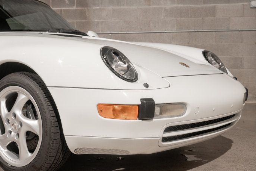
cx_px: 83
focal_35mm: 60
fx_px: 427
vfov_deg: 22.6
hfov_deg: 33.1
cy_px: 67
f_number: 6.3
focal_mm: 40
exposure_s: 1/60
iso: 200
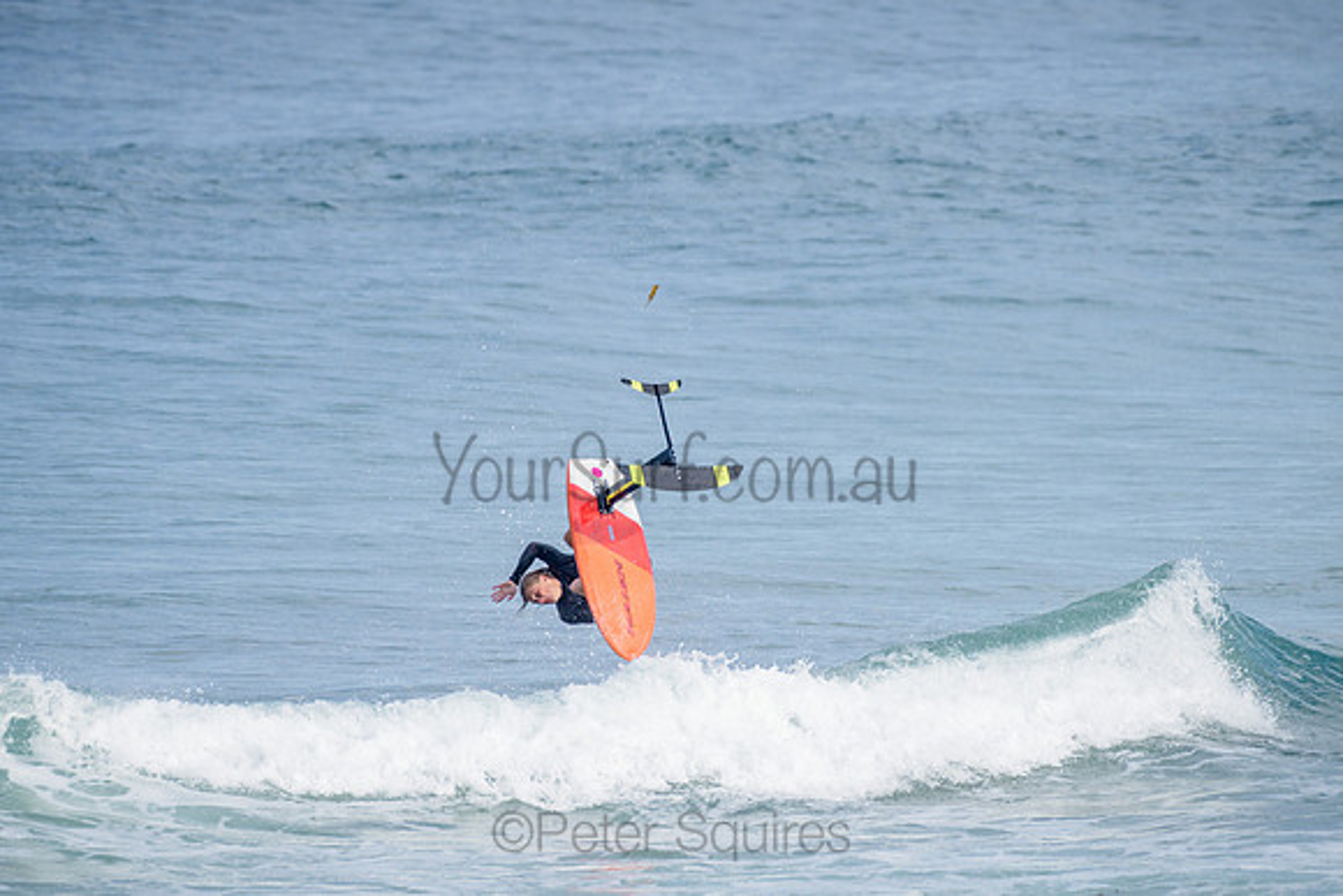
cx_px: 672
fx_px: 22837
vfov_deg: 2.2
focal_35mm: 612
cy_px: 448
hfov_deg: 3.4
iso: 200
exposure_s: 1/1250
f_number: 5.6
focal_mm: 500
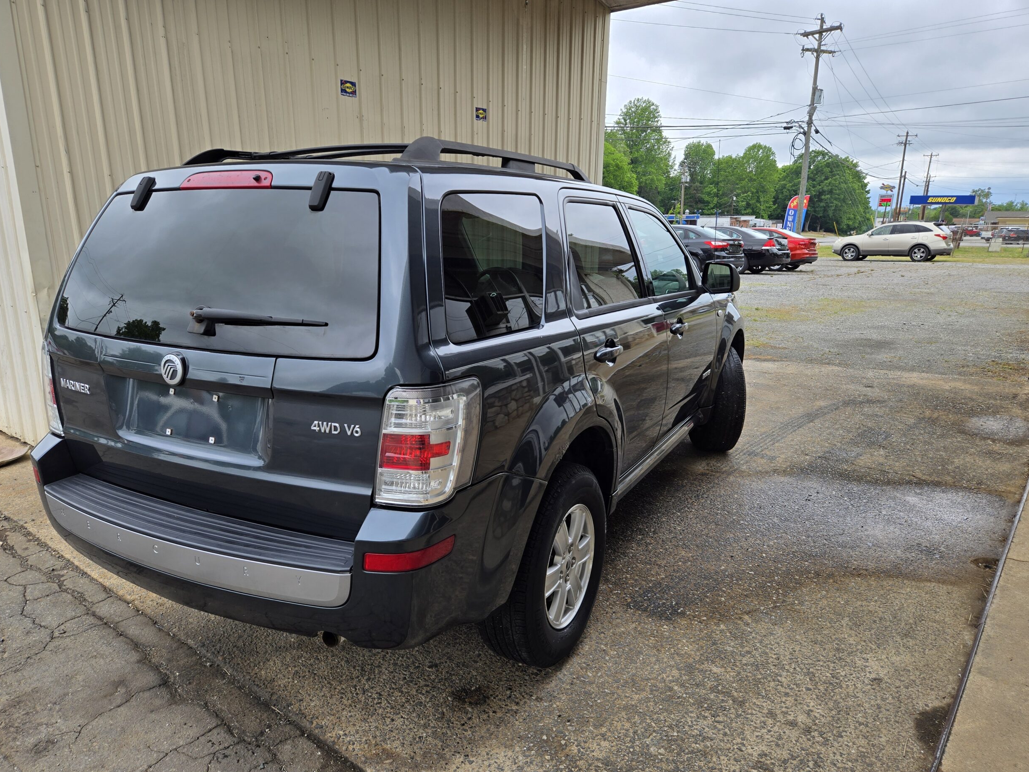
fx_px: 713
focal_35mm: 24
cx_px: 498
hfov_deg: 71.6
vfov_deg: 56.8
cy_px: 402
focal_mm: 5.4
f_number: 1.8
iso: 25
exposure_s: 1/765
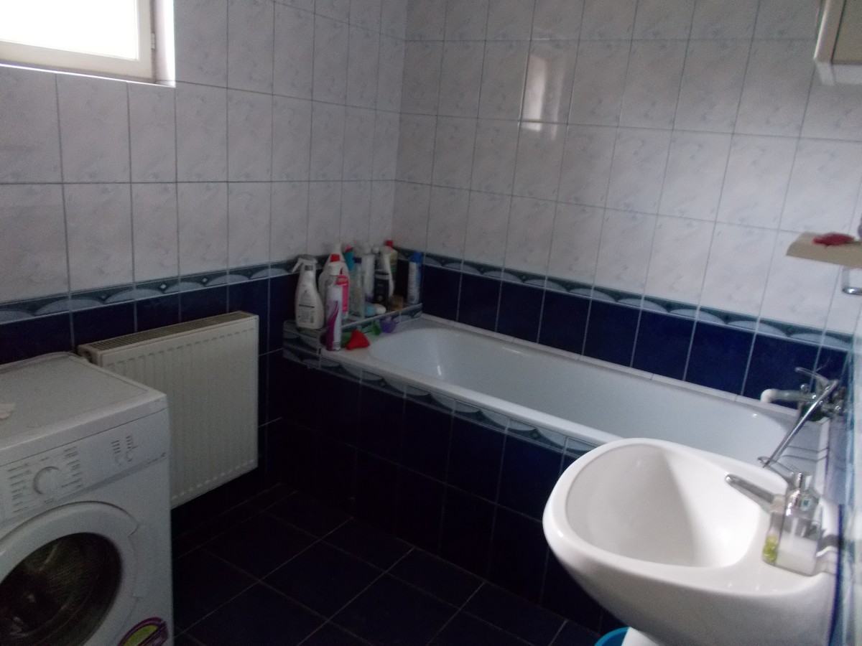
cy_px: 323
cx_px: 431
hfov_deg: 67.3
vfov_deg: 53.1
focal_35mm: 26
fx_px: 647
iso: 400
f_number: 3.2
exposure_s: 1/10
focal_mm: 4.6
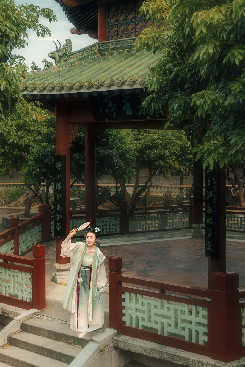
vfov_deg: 38.6
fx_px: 520
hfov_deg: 26.5
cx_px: 125
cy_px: 133
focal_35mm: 51
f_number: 4.5
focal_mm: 35
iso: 100
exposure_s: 1/125
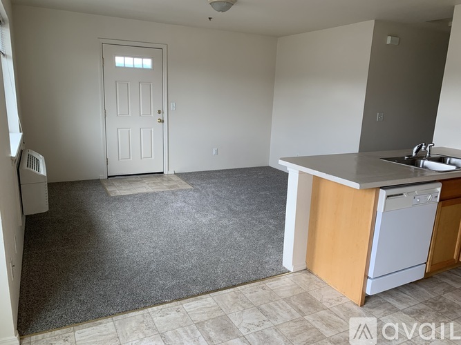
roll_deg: -3.2
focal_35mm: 26
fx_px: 346
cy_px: 172
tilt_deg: -13.5
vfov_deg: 53.0
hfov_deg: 67.3
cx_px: 230
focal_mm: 4.25
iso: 100
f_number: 1.8
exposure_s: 1/103
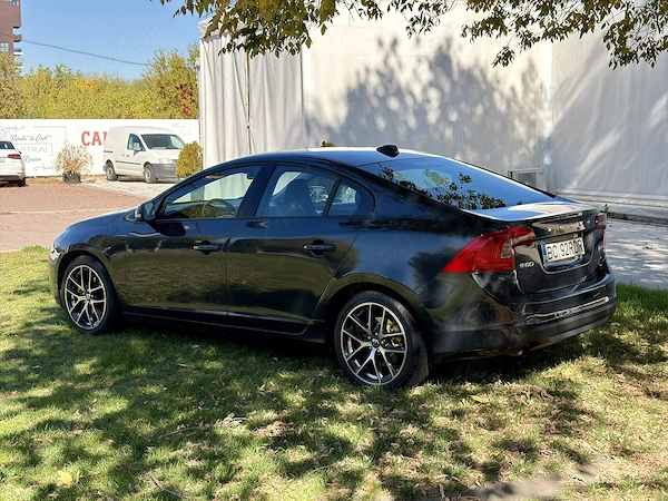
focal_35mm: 52
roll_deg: +0.6
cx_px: 334
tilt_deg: -7.0
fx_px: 1003
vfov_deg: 28.0
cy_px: 250
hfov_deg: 36.8
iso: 50
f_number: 1.6
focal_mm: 5.96
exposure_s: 1/1667
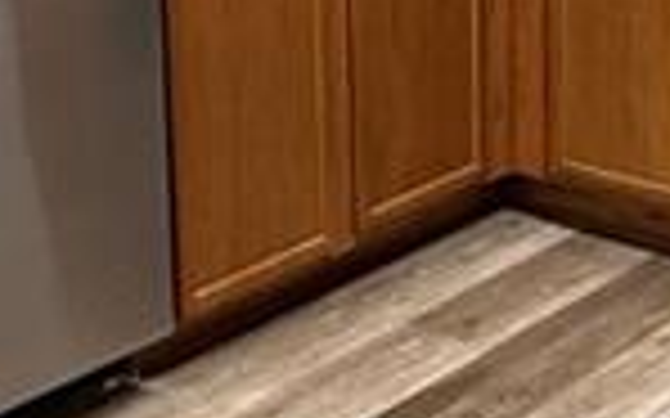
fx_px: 1862
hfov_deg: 20.4
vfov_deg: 12.6
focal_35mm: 102
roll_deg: +3.0
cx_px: 427
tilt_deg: -15.3
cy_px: -22
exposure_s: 1/60
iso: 320
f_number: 2.2
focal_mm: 2.22
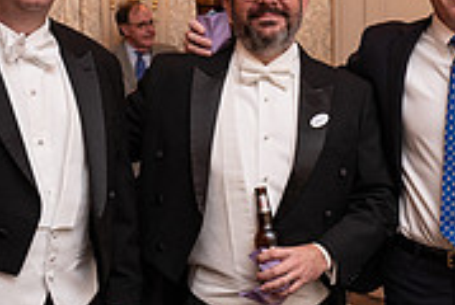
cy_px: 255
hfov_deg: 20.3
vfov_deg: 14.1
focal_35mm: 97
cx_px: 452
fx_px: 1228
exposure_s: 1/40
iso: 800
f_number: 4.5
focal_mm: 30
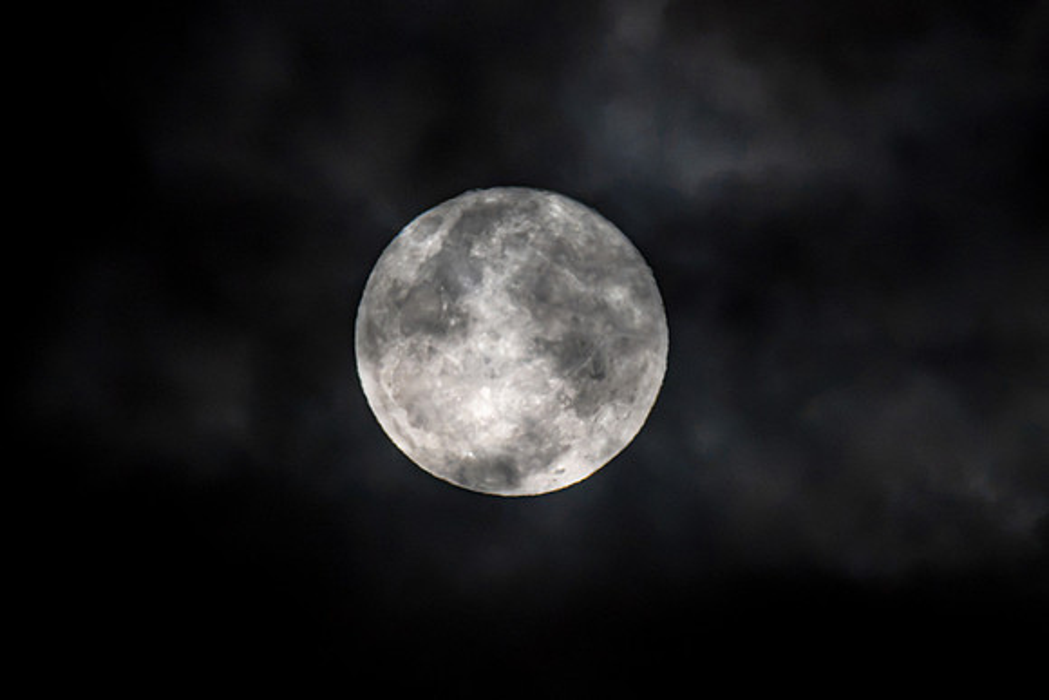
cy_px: 344
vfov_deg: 1.2
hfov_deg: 1.7
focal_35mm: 1181
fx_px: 34431
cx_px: 505
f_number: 6.3
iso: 800
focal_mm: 600
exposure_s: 1/100
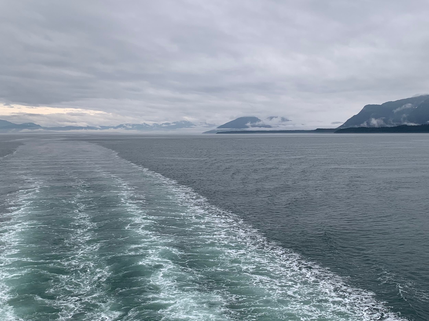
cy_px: 171
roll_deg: -0.8
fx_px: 521
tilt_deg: -4.7
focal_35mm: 42
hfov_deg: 44.7
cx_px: 242
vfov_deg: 34.3
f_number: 1.8
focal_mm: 4.25
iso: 25
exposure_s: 1/312
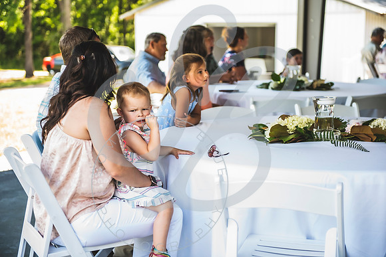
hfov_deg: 28.8
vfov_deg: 19.5
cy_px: 128
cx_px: 193
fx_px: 751
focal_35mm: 70
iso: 400
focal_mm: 70
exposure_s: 1/200
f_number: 2.8
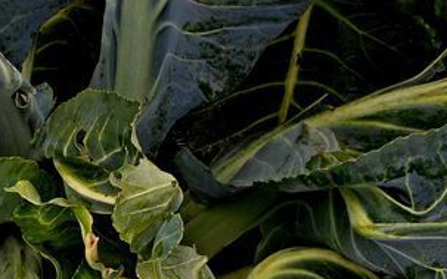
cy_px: 368
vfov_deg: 12.2
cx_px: -34
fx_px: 1266
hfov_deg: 19.3
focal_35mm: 104
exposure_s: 1/50
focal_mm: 6
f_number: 3.5
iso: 80
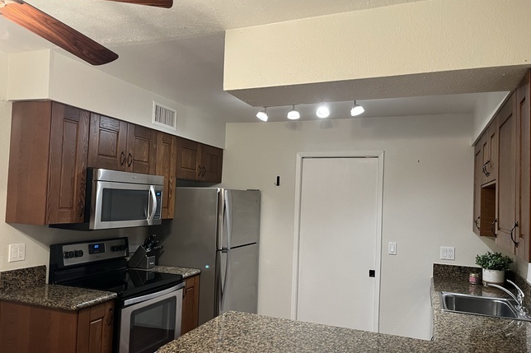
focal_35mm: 28
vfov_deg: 46.4
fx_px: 413
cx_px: 264
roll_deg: -3.0
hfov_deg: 65.5
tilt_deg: +1.3
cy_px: 187
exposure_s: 1/60
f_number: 1.6
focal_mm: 5.1
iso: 320
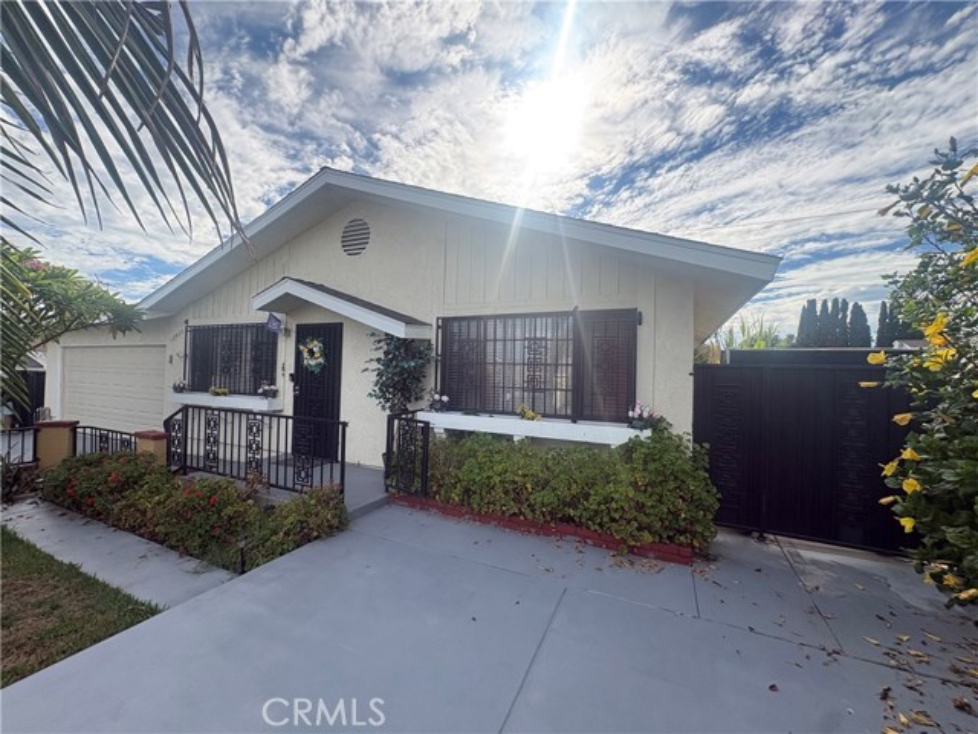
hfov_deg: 102.1
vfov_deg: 85.7
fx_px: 396
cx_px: 489
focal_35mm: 14
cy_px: 367
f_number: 2.2
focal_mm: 2.22
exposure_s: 1/1299
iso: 64
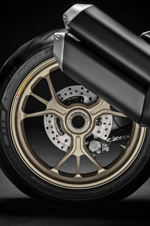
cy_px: 113
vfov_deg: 33.4
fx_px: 375
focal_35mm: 60
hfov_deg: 22.6
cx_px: 75
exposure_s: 1/60
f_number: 3.2
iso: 800
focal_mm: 60
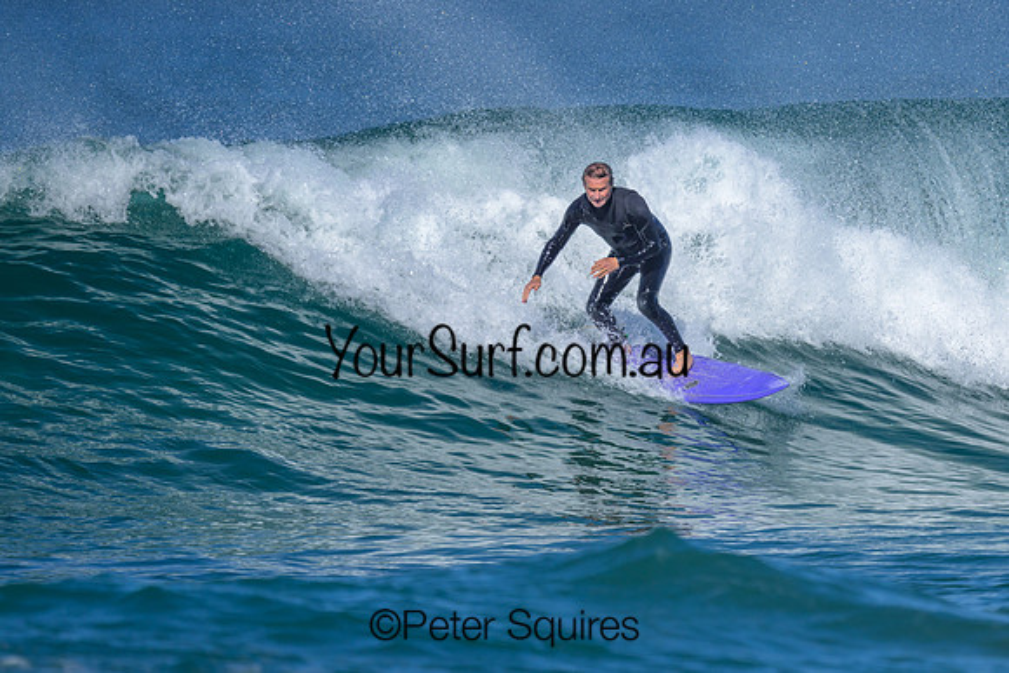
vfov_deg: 1.3
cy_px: 260
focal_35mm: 1101
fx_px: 30851
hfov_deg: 1.9
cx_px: 646
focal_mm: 800
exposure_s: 1/2000
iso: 200
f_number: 6.3
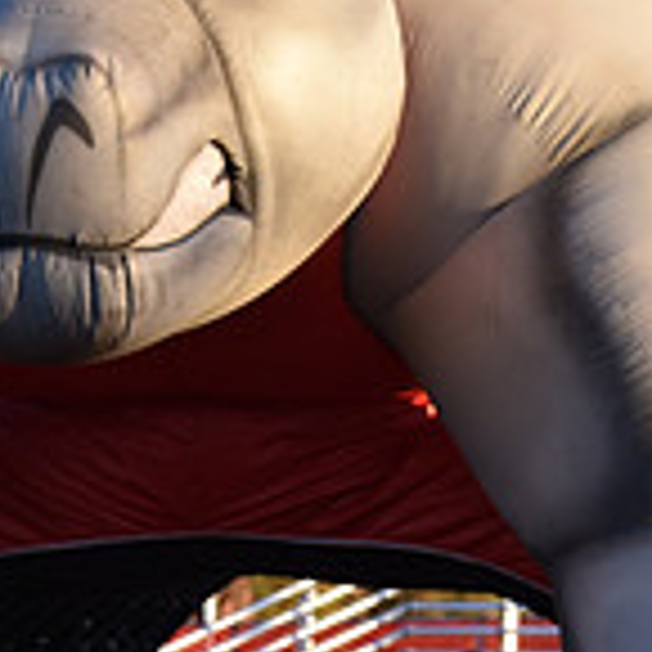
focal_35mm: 289
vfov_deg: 6.0
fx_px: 6158
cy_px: 848
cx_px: 94
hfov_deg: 6.1
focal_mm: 85
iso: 140
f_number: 2.8
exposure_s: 1/640
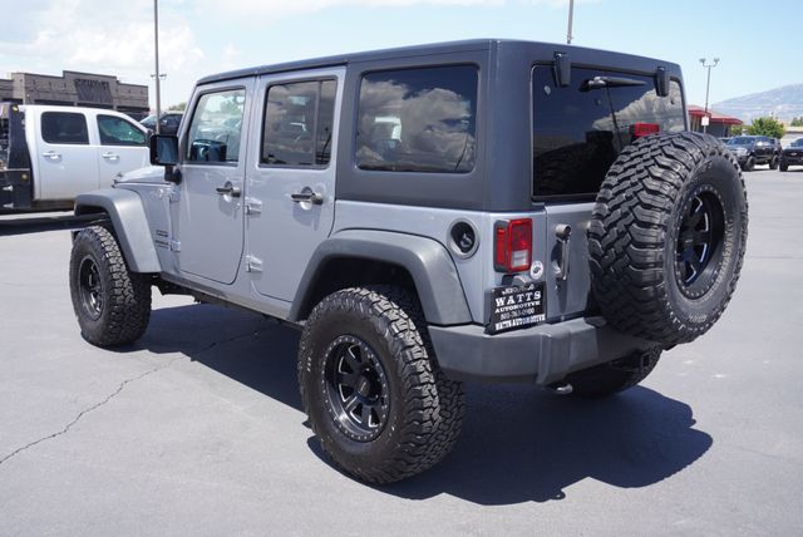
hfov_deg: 55.1
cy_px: 268
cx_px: 402
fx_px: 770
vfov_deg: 38.4
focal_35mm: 34
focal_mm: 23
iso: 100
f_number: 6.3
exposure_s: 1/160
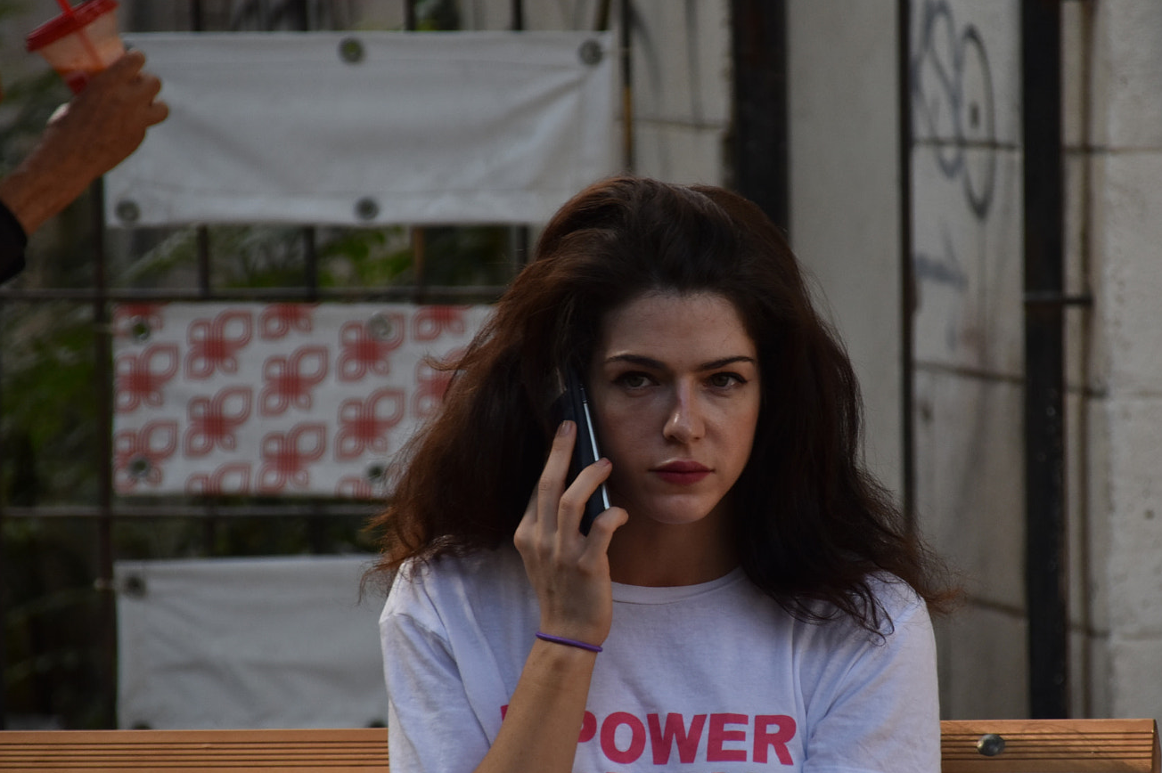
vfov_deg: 4.4
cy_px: 438
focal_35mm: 313
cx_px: 667
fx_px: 10097
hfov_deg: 6.6
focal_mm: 170
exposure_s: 1/500
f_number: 6
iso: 400
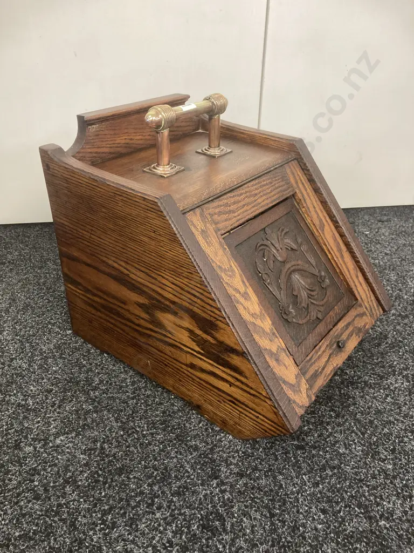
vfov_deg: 63.4
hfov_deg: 49.7
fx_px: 446
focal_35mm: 28
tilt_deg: -31.6
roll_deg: -1.1
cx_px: 207
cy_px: 276
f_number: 1.8
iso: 200
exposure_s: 1/50
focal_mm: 3.99
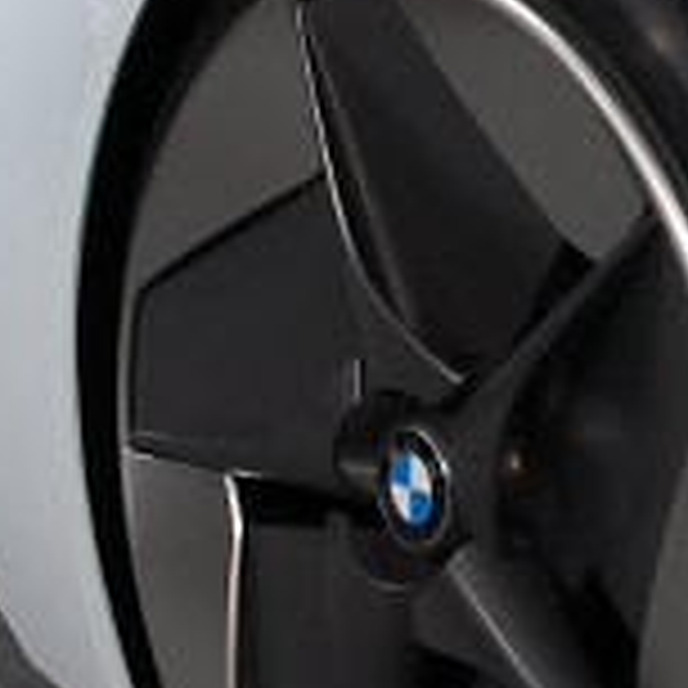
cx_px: 728
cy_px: 92
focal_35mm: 187
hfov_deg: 9.3
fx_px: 4205
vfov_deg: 9.3
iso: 200
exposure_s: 1/200
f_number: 7.1
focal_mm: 22
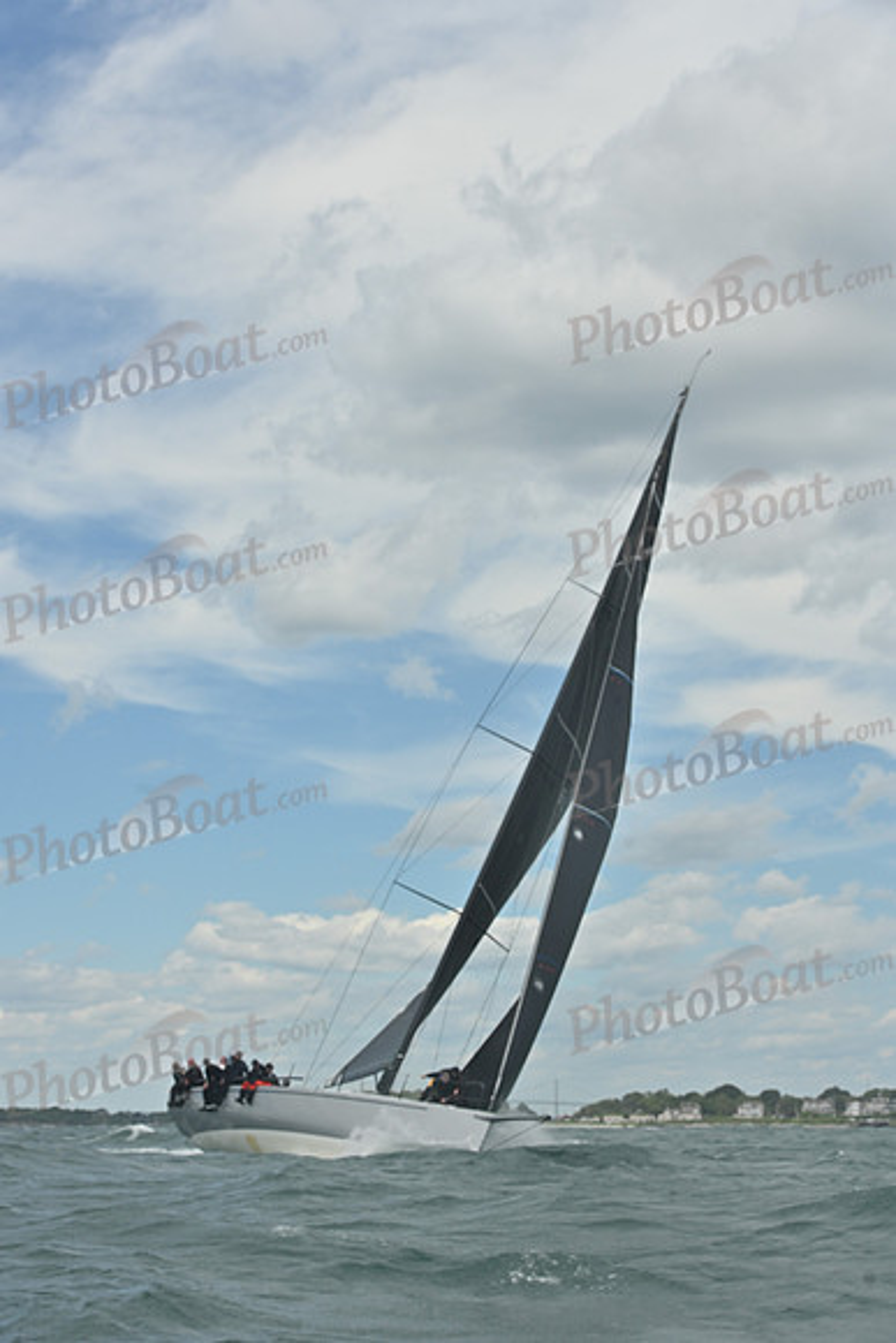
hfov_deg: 19.5
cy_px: 672
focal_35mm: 70
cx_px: 448
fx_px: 2612
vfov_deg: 28.8
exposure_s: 1/1250
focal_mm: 70
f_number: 8
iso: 250
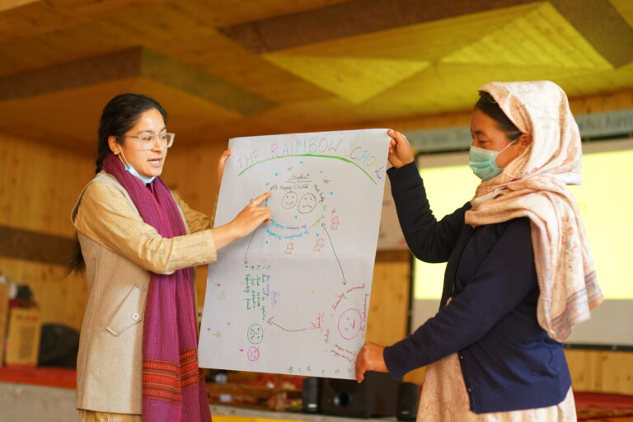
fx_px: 879
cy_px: 211
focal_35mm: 50
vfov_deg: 27.0
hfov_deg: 39.6
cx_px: 316
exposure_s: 1/100
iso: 640
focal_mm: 50
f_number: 2
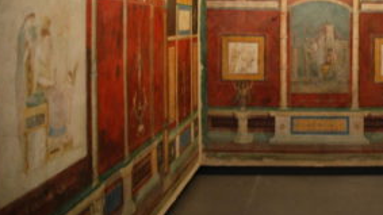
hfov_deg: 39.3
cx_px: 319
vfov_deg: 23.6
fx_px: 508
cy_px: 48
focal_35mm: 50
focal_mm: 18
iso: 800
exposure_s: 1/10
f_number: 3.5
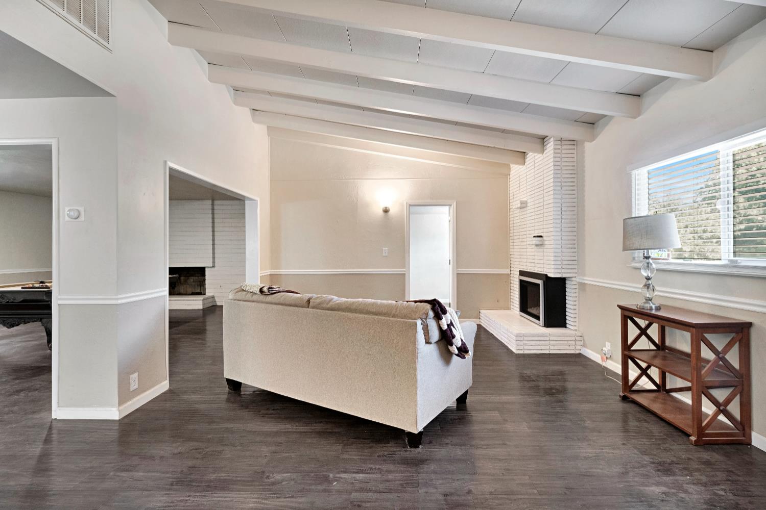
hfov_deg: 95.0
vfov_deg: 72.1
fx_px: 351
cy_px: 255
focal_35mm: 16
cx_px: 383
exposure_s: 1/4
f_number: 8
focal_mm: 11
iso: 400
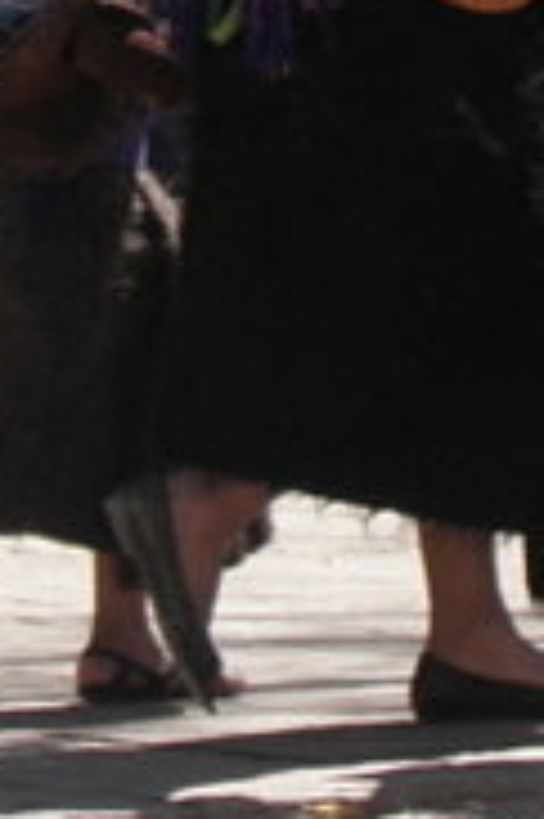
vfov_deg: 2.3
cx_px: -139
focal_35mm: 903
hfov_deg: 1.5
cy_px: -58
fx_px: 20505
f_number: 5
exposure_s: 1/400
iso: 100
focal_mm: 44
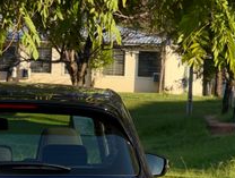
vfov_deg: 8.5
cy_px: 192
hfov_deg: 11.2
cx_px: -11
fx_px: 1184
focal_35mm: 174
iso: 25
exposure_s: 1/137
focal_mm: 9
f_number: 2.8
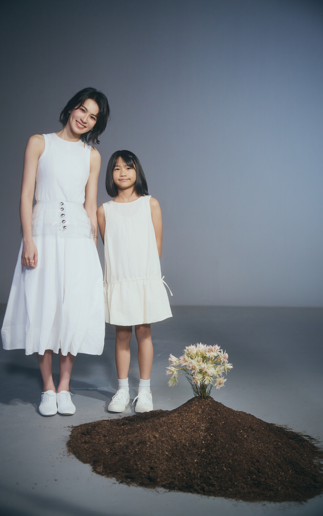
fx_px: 535
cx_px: 151
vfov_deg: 51.5
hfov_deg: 33.6
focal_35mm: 38
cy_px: 259
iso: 640
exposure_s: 1/250
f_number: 2
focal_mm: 37
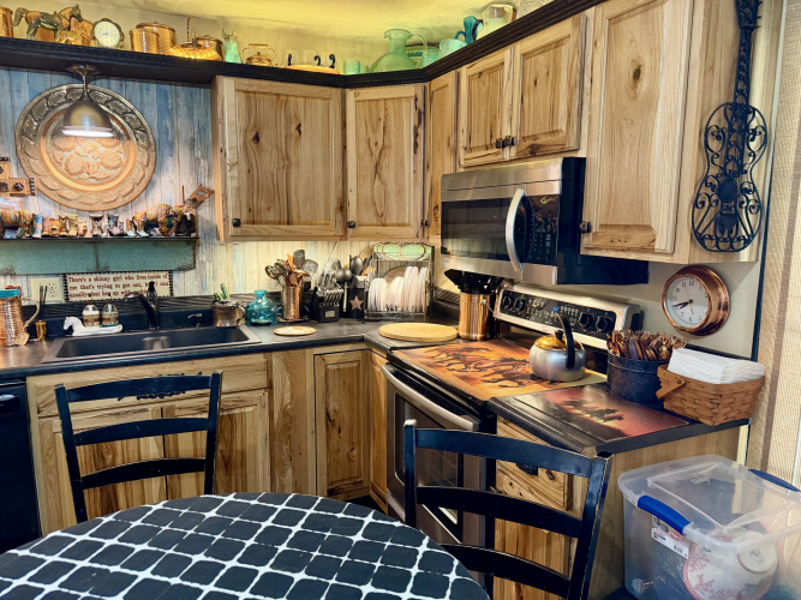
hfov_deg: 71.6
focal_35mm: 24
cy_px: 300
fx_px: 555
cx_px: 400
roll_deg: +0.2
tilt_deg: -9.6
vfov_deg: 56.8
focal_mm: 6.76
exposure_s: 1/60
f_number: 1.78
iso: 640
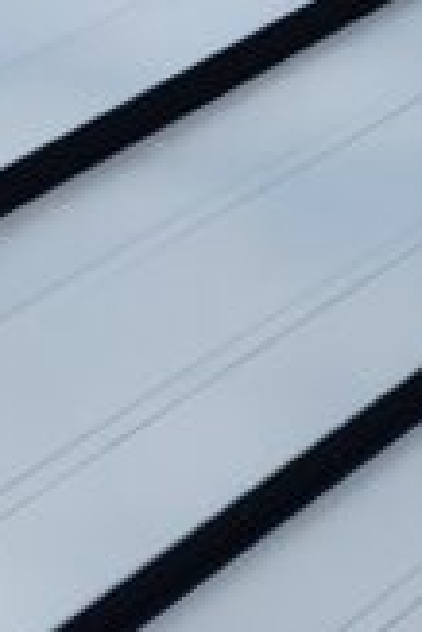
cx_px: 267
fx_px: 3351
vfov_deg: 10.8
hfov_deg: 7.2
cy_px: 273
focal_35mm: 191
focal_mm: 6.4
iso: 12
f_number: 1.8
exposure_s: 1/671
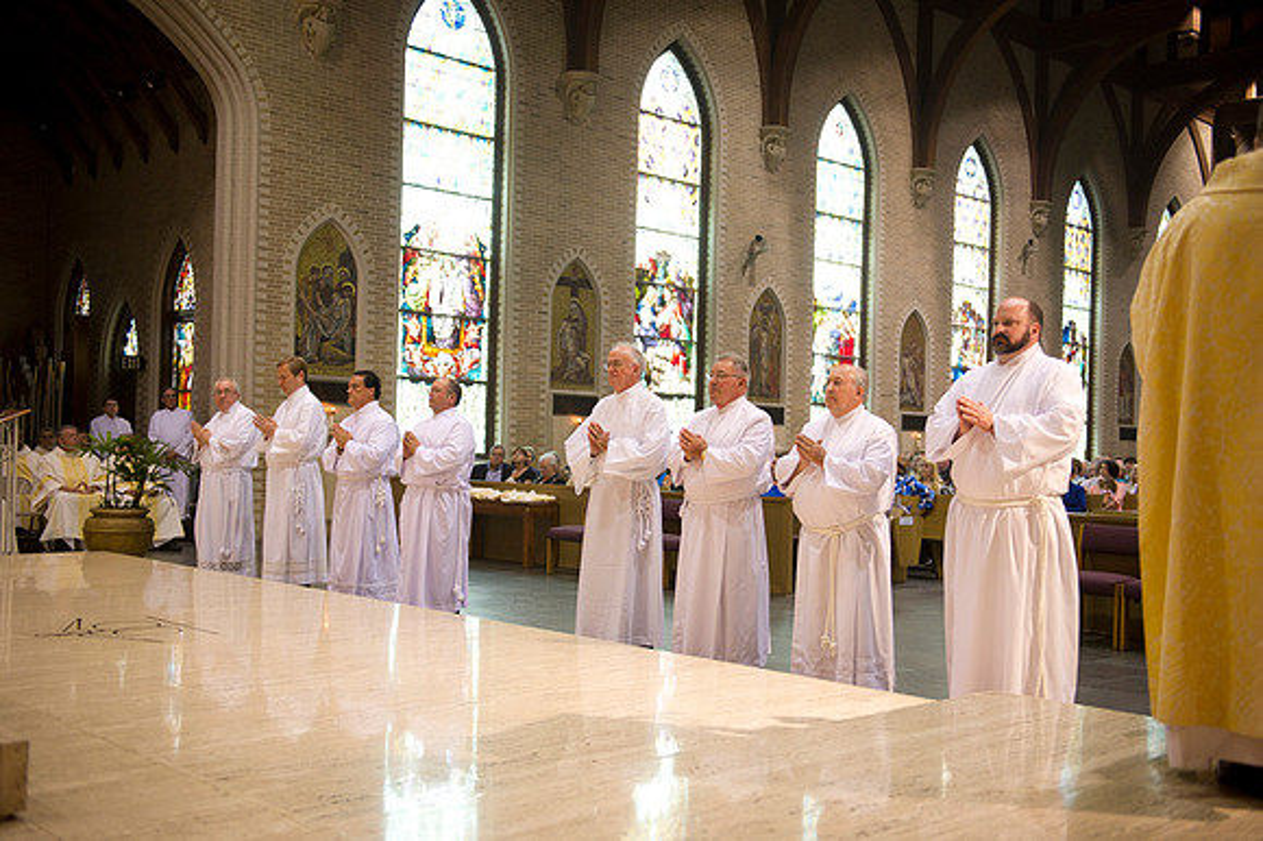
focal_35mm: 38
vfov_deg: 35.0
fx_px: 1332
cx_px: 632
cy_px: 420
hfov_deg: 50.7
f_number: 2.8
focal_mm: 38
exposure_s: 1/125
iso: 2000
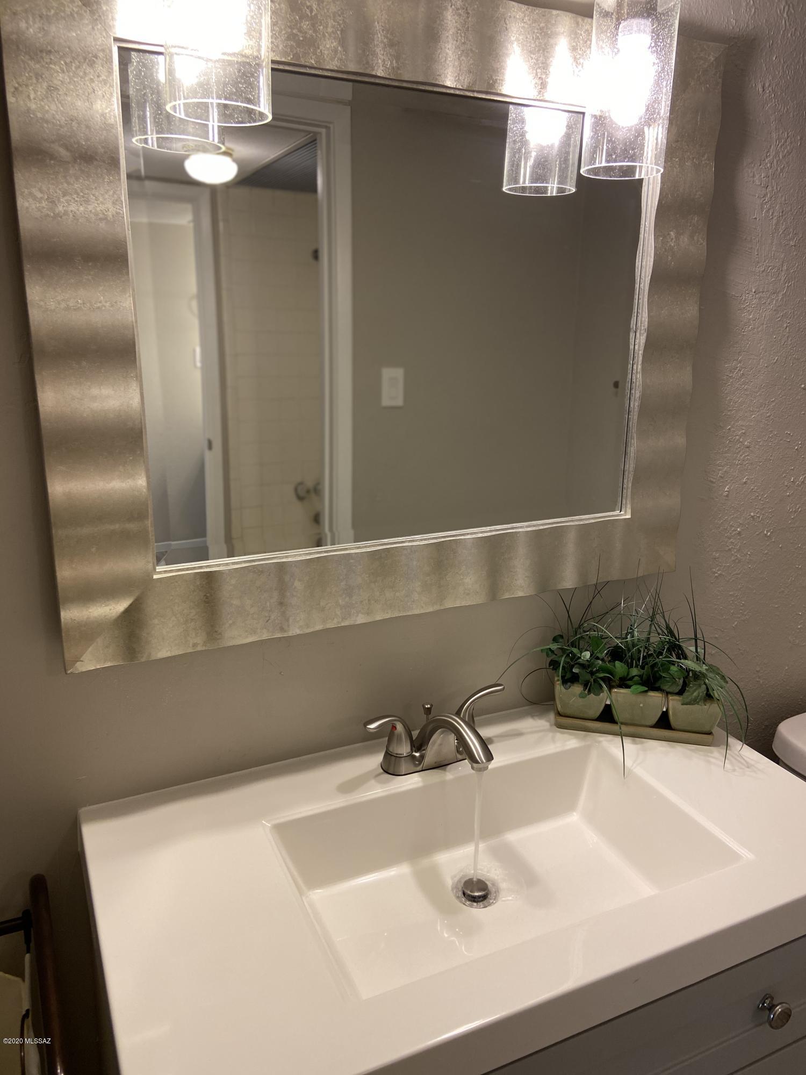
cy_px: 538
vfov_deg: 67.3
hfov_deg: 53.1
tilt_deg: -15.3
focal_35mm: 26
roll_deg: -1.5
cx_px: 403
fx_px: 807
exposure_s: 1/60
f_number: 1.8
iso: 80
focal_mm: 4.25
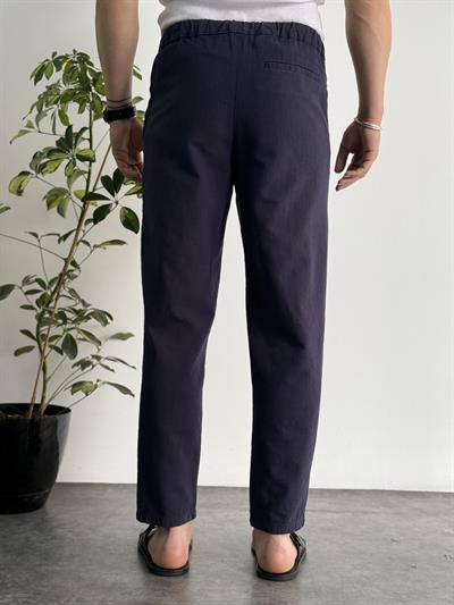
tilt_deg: -0.5
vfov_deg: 39.6
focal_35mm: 48
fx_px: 839
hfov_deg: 30.3
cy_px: 302
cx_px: 227
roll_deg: -1.7
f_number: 1.78
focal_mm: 6.76
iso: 64
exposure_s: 1/176
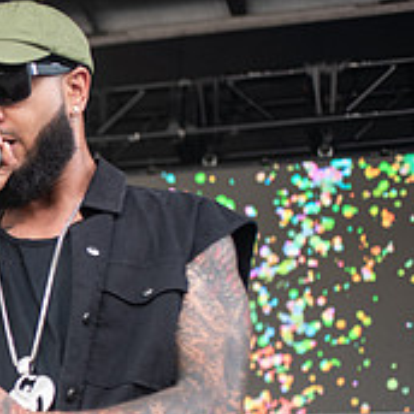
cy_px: 309
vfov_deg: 11.7
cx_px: -253
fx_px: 2016
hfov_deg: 11.2
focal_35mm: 149
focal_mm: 52
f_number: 3.5
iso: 250
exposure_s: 1/200
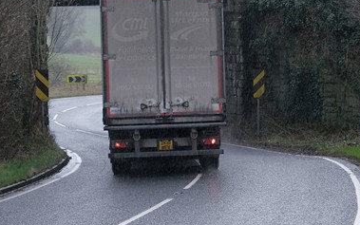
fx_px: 1315
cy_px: 90
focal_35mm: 134
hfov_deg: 15.6
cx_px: 203
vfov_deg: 9.8
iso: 400
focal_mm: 55
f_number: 5
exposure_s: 1/210
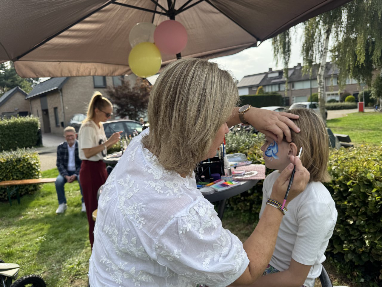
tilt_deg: -7.5
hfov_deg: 71.6
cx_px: 191
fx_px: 265
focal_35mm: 24
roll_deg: +4.0
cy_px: 144
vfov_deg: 56.8
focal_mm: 6.76
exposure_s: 1/1456
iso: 80
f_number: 1.78
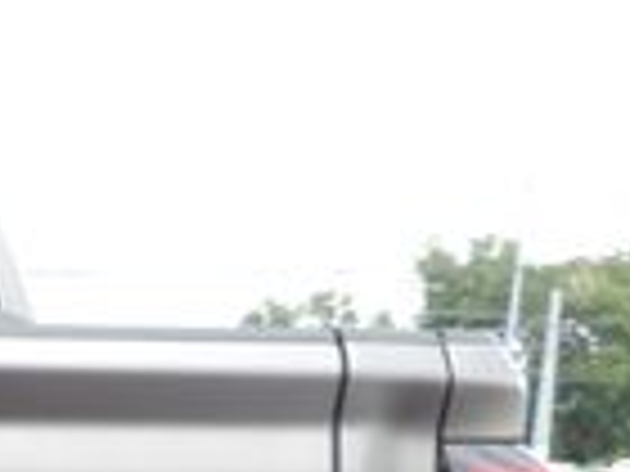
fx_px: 2002
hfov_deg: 15.9
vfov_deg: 12.4
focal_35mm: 110
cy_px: 841
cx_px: -396
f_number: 3
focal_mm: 4.3
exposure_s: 1/160
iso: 80
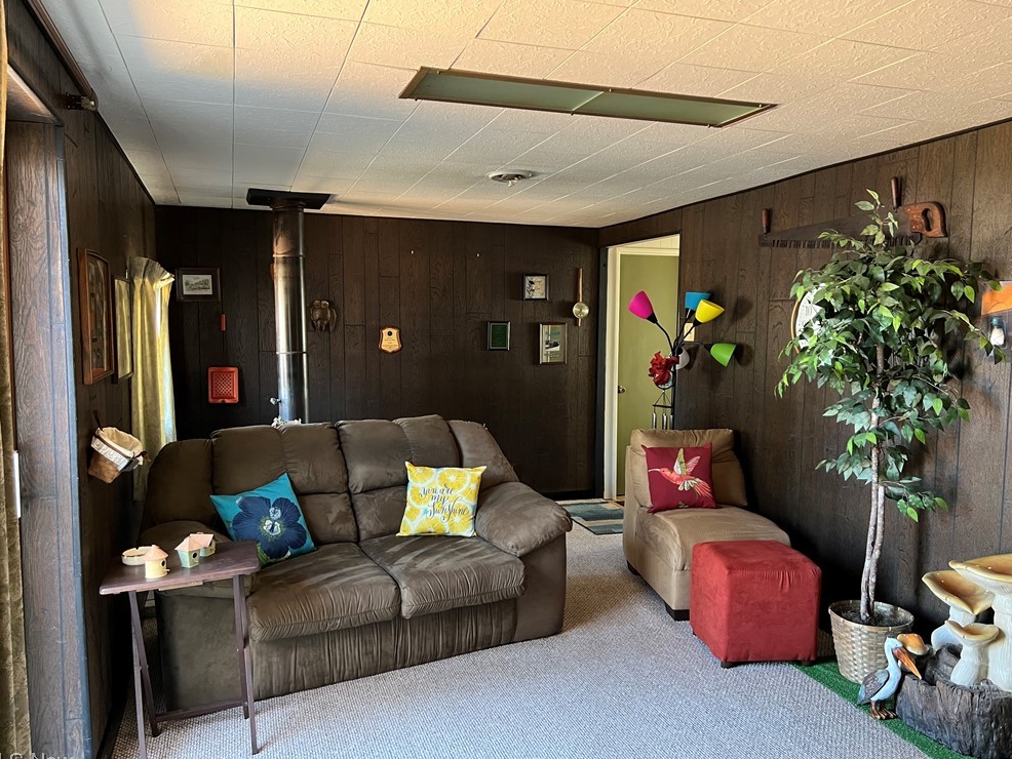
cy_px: 385
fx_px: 790
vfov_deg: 51.4
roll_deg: -0.5
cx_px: 500
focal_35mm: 27
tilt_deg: -5.1
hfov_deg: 65.3
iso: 400
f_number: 1.5
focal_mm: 5.7
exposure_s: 1/60
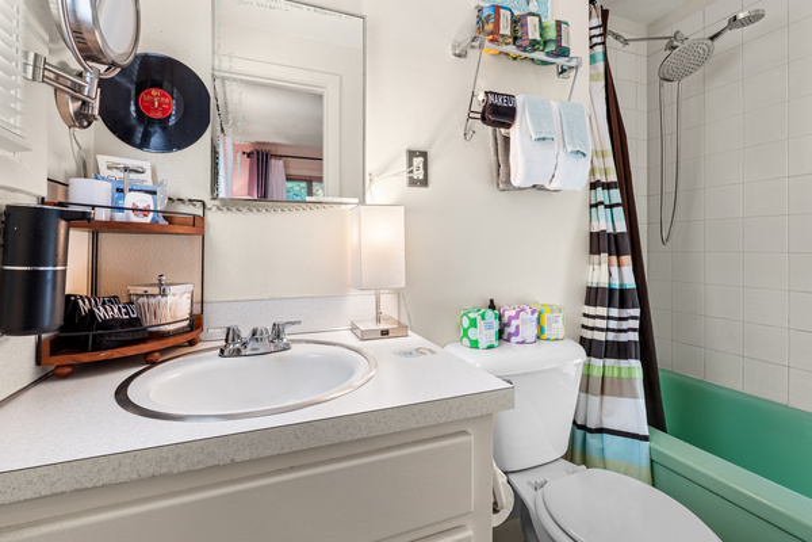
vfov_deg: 73.7
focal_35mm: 16
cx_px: 406
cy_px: 271
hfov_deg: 96.7
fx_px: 361
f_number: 10
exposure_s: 1.6
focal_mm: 16
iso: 100
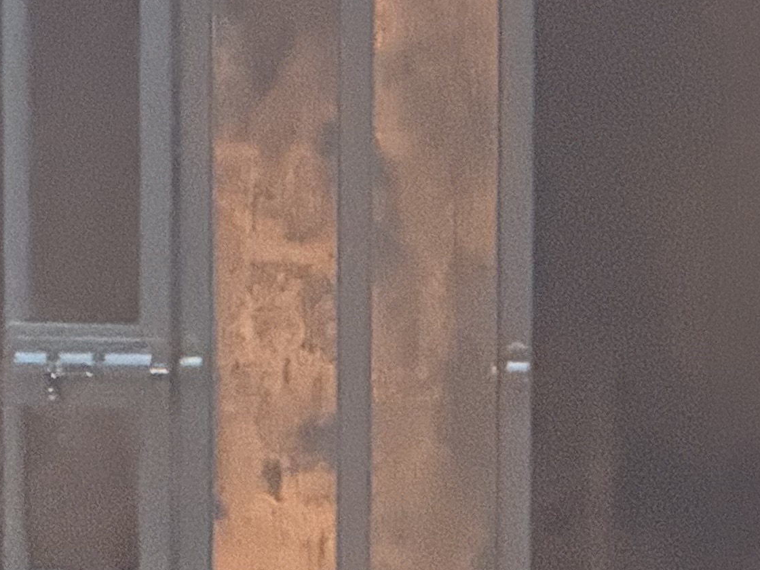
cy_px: 128
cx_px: 1320
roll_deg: -0.9
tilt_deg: -9.4
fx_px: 9485
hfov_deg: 4.5
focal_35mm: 432
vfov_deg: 3.4
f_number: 2.8
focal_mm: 15.66
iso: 1600
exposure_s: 1/24
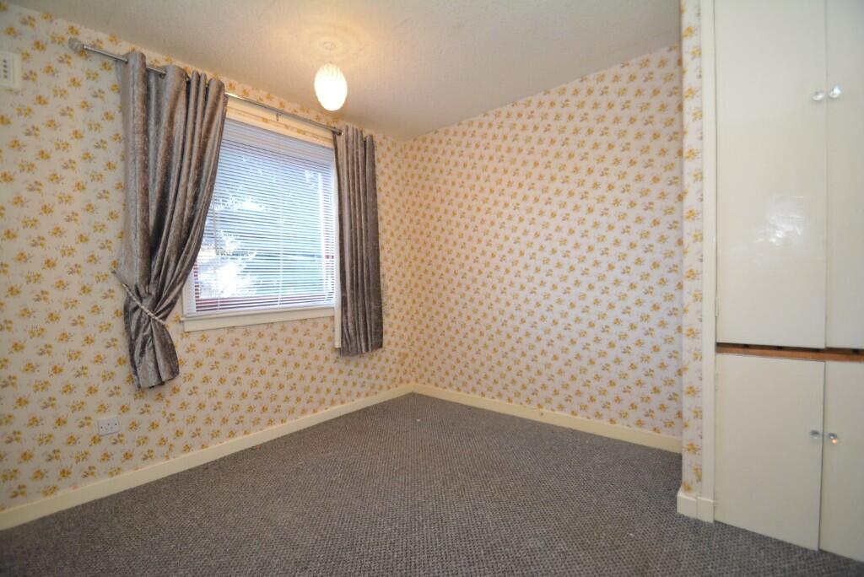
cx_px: 432
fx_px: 360
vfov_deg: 77.4
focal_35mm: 15
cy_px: 288
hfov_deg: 100.4
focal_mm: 10
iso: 900
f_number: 4
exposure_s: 1/60
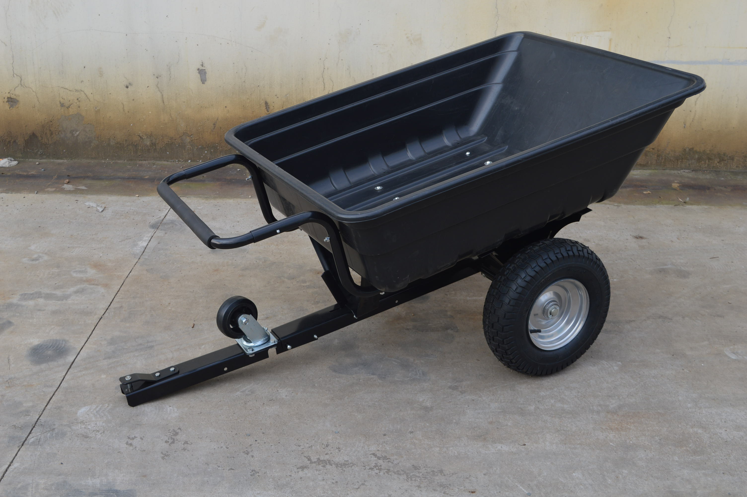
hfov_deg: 45.0
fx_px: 902
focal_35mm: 44
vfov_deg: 30.8
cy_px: 248
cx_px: 374
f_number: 6.3
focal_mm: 29
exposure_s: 1/160
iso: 100
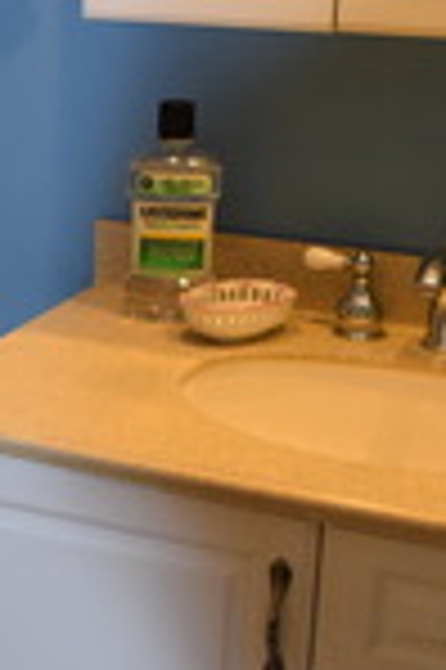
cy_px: 288
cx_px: -158
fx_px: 1620
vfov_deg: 23.4
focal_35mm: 87
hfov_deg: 14.9
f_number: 4.5
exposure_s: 1/80
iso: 800
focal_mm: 18
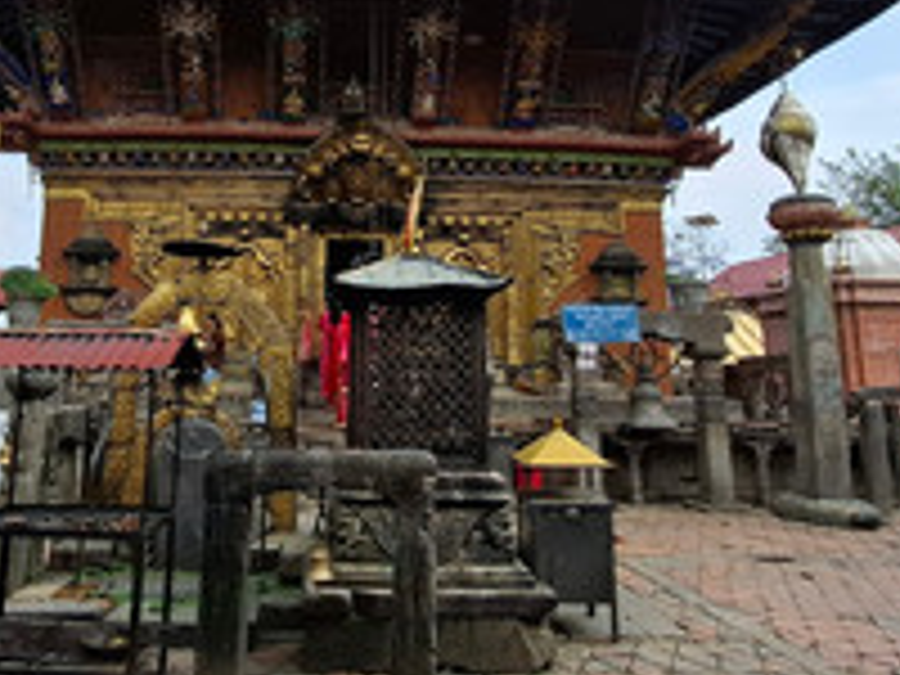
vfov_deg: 52.3
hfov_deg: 66.0
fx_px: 676
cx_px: 320
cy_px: 238
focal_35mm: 26
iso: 40
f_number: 2.2
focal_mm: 1.74
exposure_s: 1/710
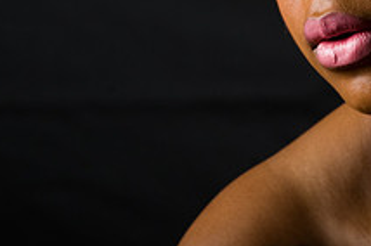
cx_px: 283
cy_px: -69
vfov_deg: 3.3
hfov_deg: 4.9
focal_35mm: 420
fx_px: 4322
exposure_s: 1/125
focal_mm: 155
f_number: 5.6
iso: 200
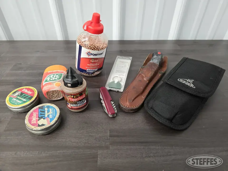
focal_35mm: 23
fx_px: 151
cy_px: 86
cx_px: 114
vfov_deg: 58.9
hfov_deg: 73.9
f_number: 1.7
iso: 500
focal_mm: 6.3
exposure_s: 1/120
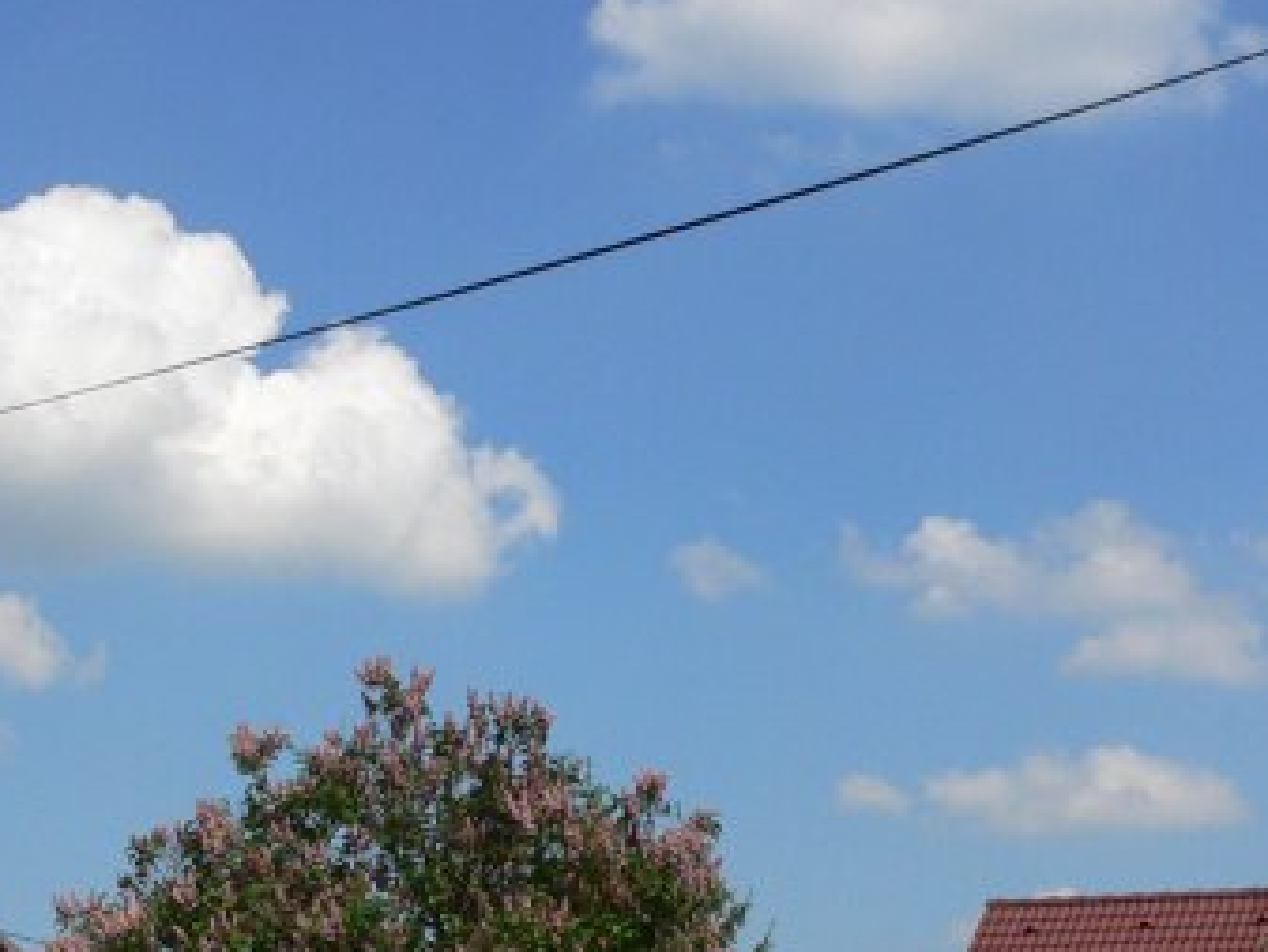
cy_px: 922
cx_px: 436
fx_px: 3481
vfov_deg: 15.3
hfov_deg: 20.6
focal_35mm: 95
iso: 80
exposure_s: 1/500
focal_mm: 6.7
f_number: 5.6
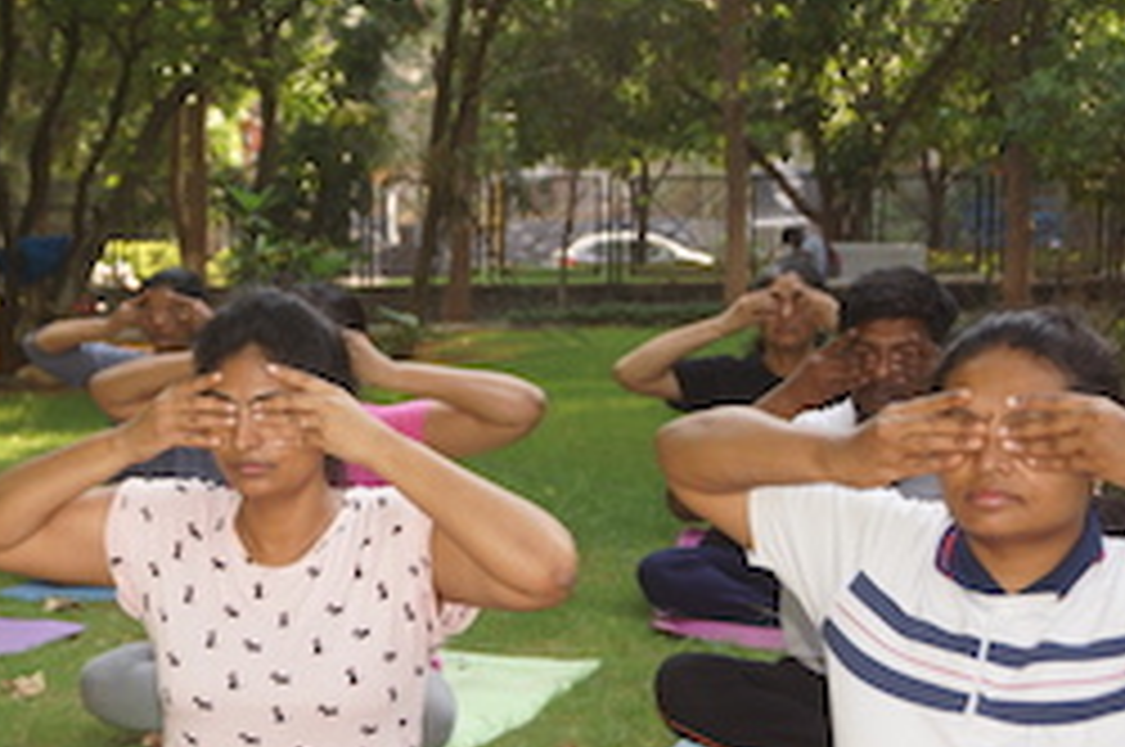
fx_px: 2247
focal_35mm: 72
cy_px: 486
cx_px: 252
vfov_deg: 18.8
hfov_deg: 27.6
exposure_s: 1/160
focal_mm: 30
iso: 125
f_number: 4.5
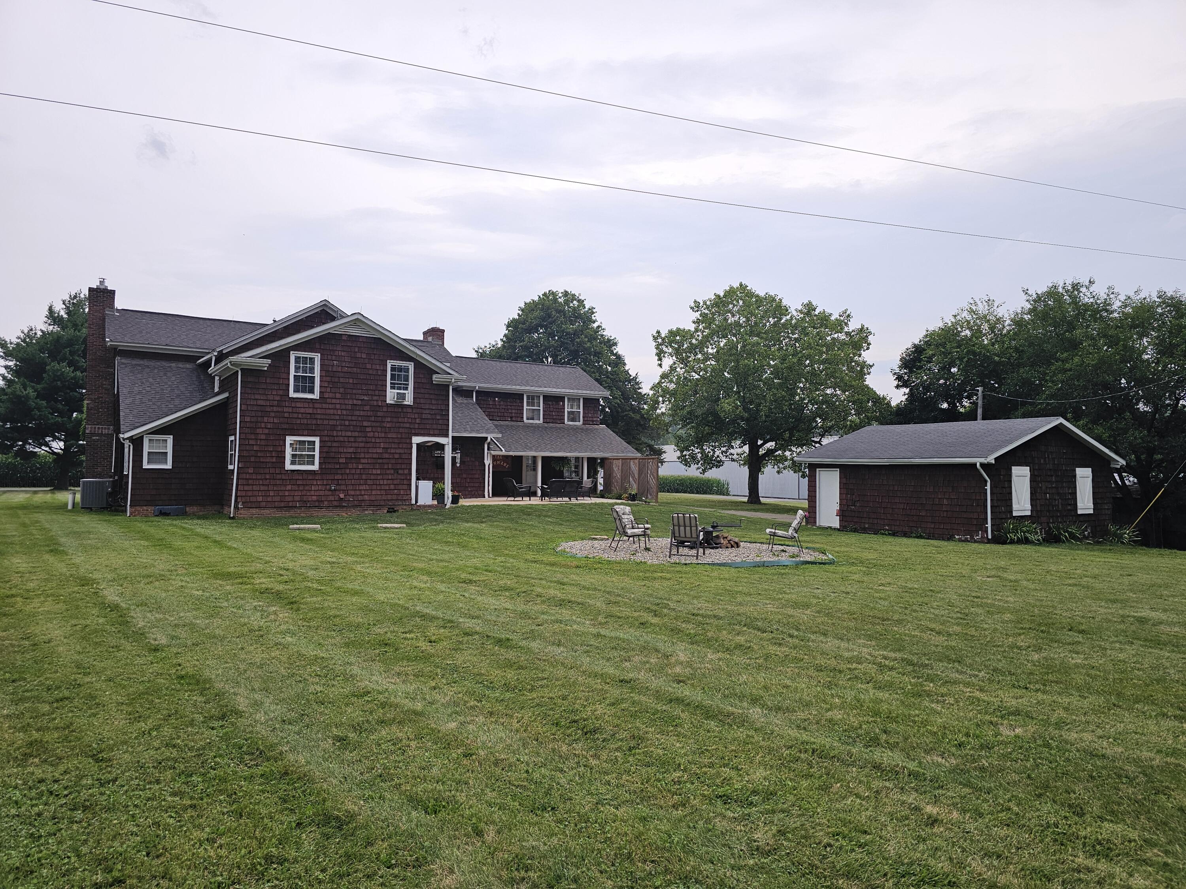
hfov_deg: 73.9
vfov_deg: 58.9
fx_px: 788
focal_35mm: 23
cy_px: 444
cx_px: 593
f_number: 1.7
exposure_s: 1/180
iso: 40
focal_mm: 6.3
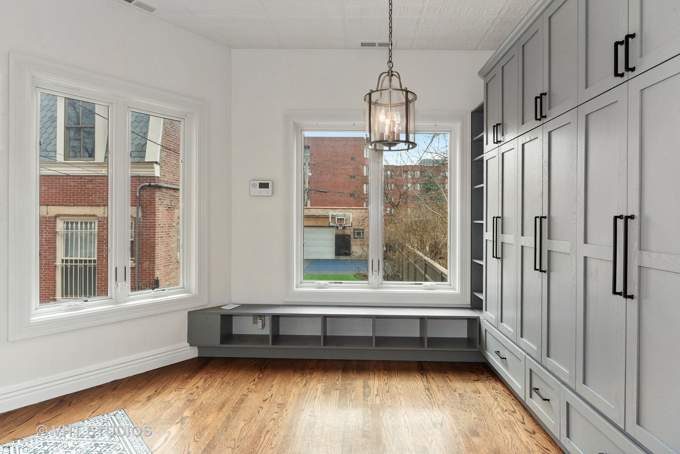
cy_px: 227
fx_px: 359
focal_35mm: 19
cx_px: 340
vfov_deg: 64.6
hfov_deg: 86.9
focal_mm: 19
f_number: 8
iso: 400
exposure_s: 1/5
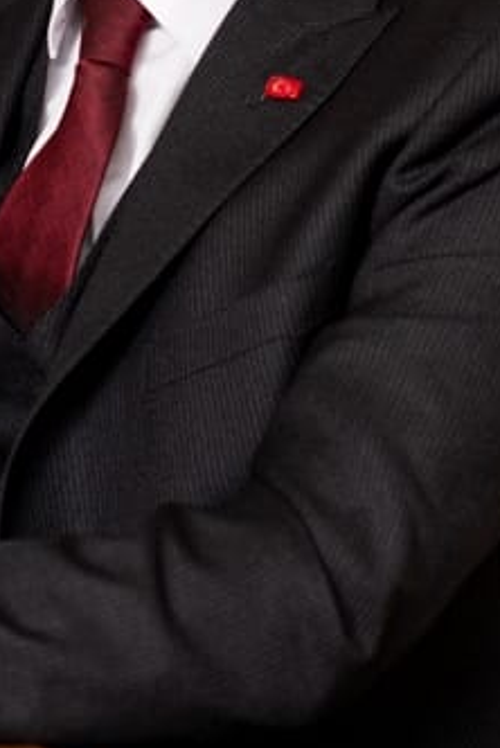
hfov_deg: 5.2
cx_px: 60
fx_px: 5447
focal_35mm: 262
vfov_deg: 7.8
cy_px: -194
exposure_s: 1/80
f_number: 4
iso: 125
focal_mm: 85
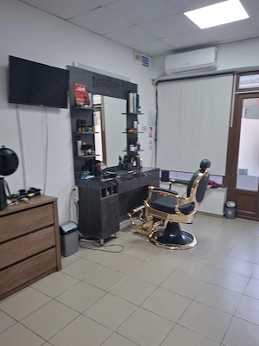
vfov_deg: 73.9
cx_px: 130
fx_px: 229
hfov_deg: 58.9
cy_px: 173
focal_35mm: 23
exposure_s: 1/100
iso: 160
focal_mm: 5.54
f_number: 1.8
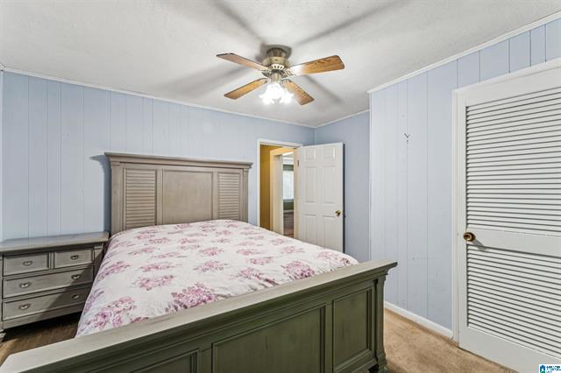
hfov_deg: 104.3
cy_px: 186
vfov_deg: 81.1
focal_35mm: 14
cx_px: 280
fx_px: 218
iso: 640
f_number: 13
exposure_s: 1/6
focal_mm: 14
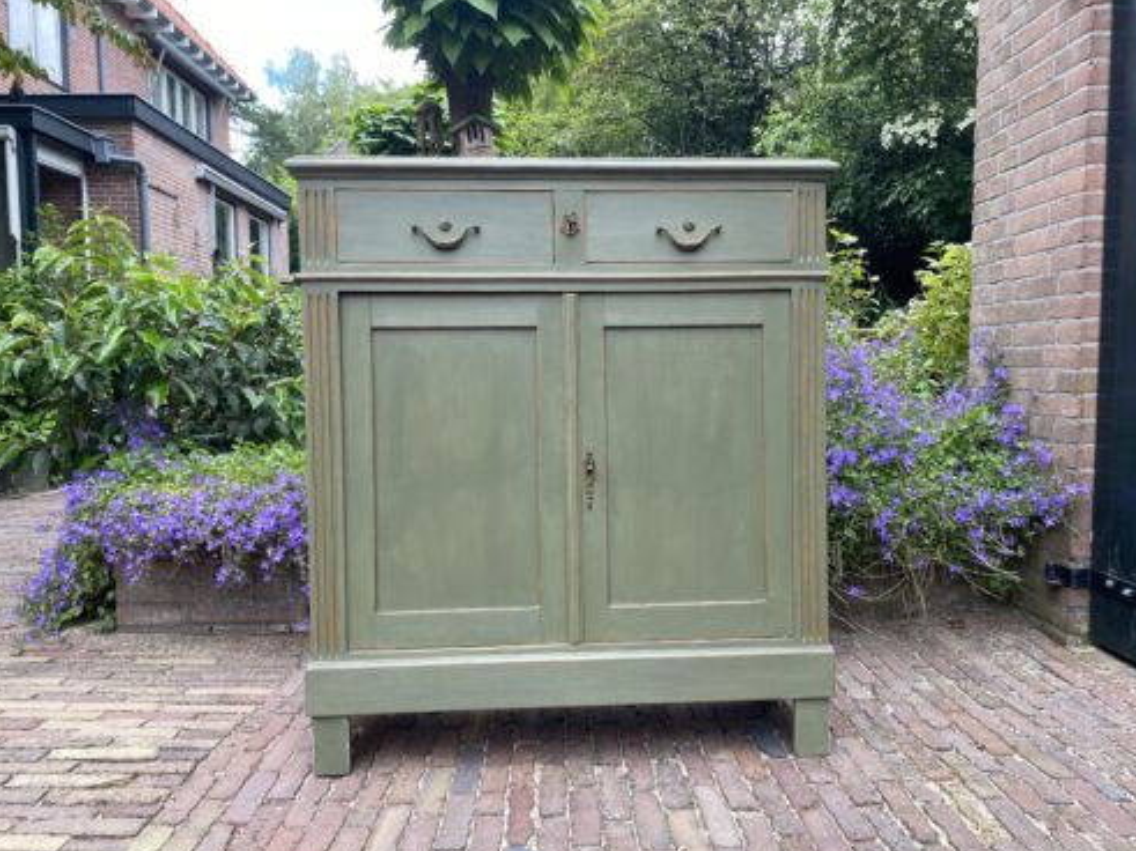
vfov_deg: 51.3
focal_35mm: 27
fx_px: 886
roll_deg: +0.3
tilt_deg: -3.9
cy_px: 435
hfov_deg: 65.3
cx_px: 578
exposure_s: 1/122
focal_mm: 4.25
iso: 32
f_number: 1.8
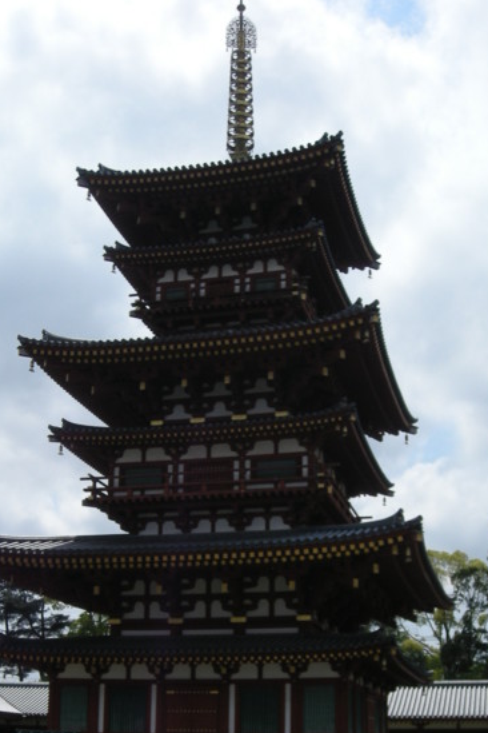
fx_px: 1078
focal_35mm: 53
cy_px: 513
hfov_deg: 25.5
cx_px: 215
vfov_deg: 37.0
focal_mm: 5.7
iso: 50
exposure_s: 1/463
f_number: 5.7
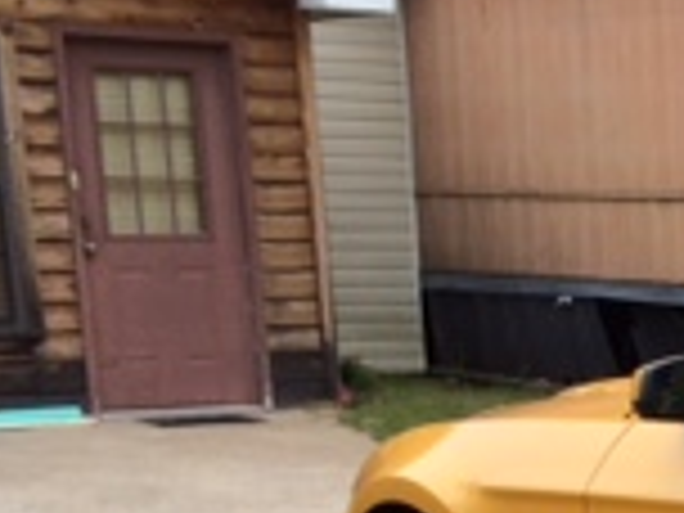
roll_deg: +0.0
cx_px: 1332
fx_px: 2411
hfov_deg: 13.9
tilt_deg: -16.4
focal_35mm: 122
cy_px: 720
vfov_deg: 11.7
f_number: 2.2
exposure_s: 1/631
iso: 32
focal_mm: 4.15
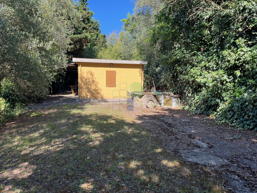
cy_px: 96
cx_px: 128
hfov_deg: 67.3
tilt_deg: -5.4
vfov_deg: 53.1
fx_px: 193
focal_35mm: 26
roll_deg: -1.7
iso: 50
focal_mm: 5.1
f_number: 1.6
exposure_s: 1/967
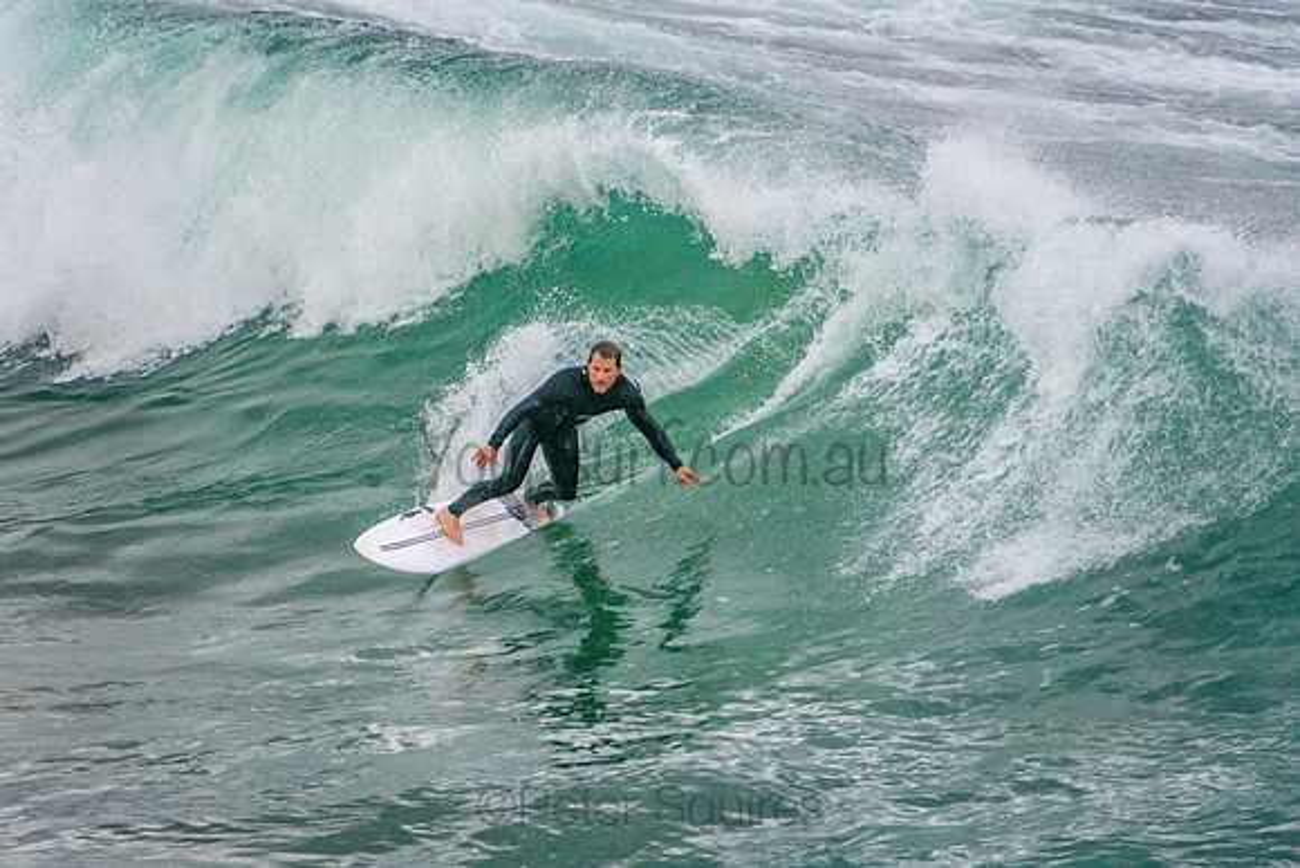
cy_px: 434
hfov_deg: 3.4
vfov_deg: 2.3
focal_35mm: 600
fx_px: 21671
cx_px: 650
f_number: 5.6
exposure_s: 1/500
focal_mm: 400
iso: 3200
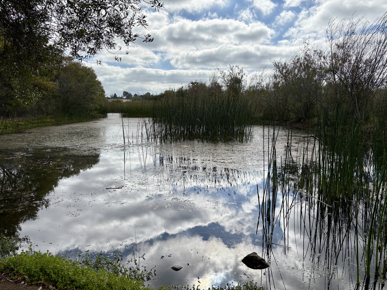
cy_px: 145
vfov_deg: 53.1
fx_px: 291
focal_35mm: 26
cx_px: 194
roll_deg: +2.1
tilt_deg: -7.0
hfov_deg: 67.3
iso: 64
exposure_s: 1/8850
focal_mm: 5.96
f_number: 1.6
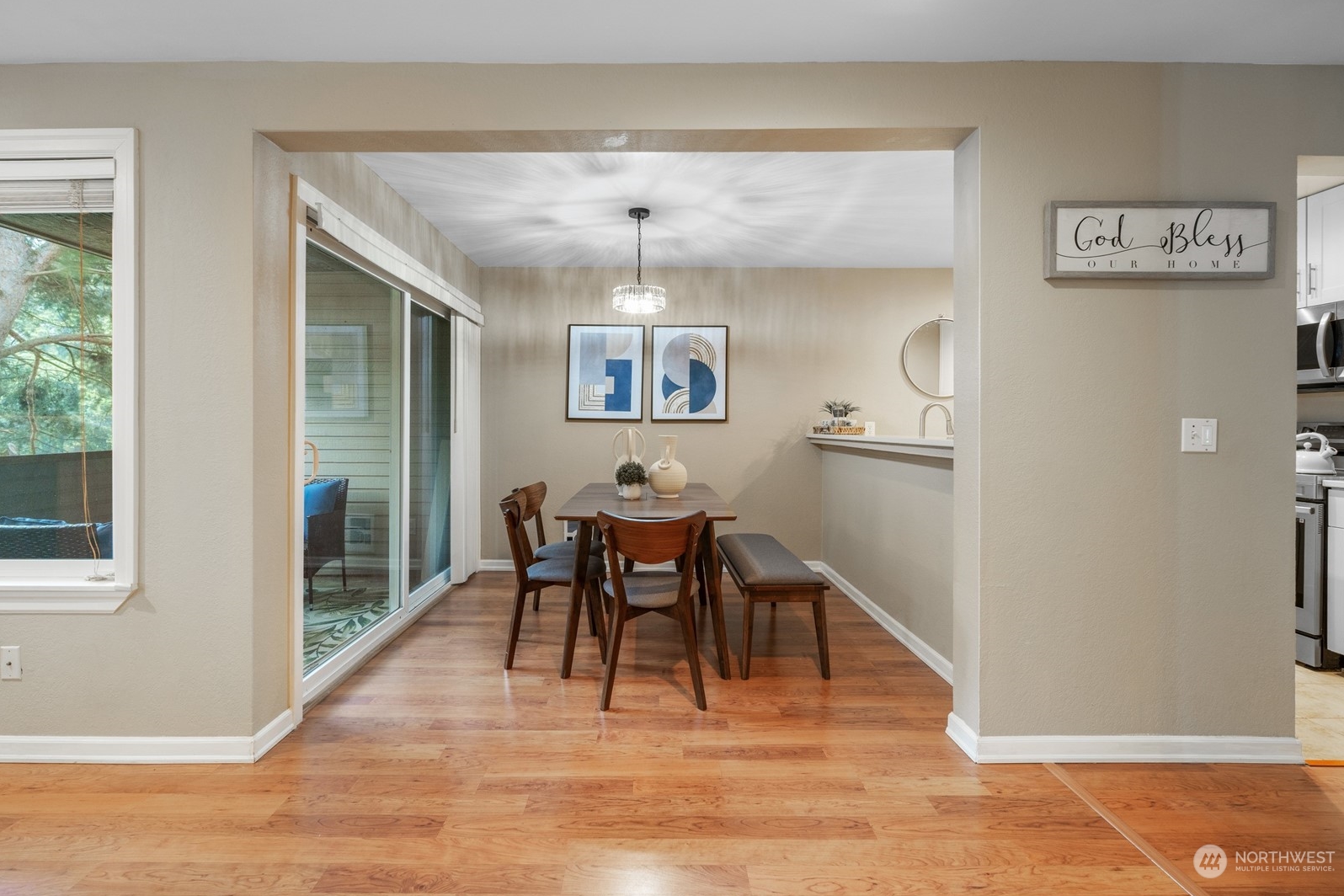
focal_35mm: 17
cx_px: 645
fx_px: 635
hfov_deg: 93.2
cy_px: 425
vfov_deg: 70.4
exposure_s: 1.6
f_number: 8
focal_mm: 16
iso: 400
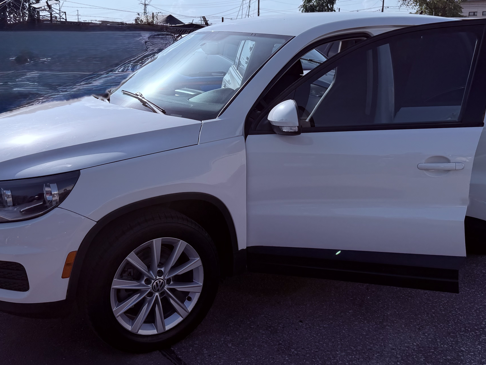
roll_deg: -1.7
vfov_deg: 35.9
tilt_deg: -14.1
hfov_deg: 46.8
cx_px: 244
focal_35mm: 40
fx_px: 562
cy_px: 169
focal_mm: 6.76
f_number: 1.78
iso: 100
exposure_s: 1/7353
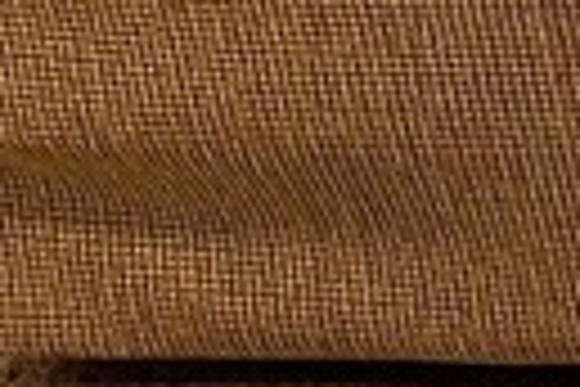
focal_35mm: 215
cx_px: 1511
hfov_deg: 8.5
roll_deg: +0.5
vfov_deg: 5.7
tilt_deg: -9.7
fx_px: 3464
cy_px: -1026
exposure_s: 1/60
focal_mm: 5.1
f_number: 1.6
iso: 200
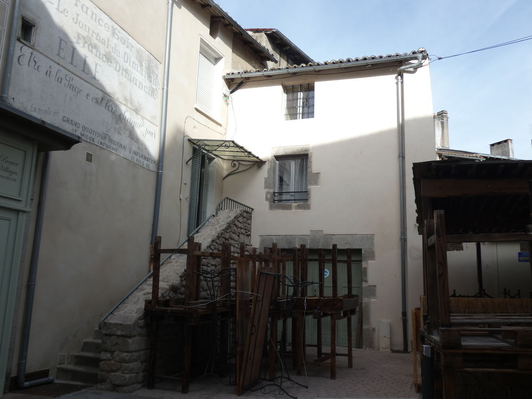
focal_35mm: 31
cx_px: 266
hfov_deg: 58.4
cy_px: 200
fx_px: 476
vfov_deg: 45.4
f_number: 3.3
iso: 80
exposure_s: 1/640
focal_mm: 5.5
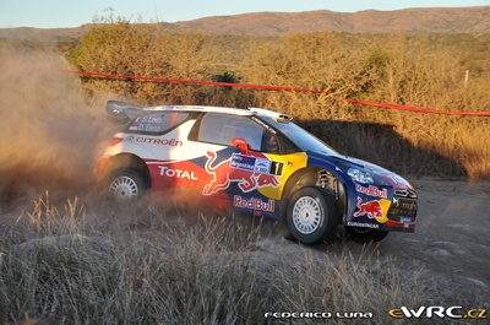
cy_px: 162
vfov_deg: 18.1
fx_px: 1019
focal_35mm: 75
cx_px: 245
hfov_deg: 27.0
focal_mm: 50
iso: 400
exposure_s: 1/400
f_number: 7.1
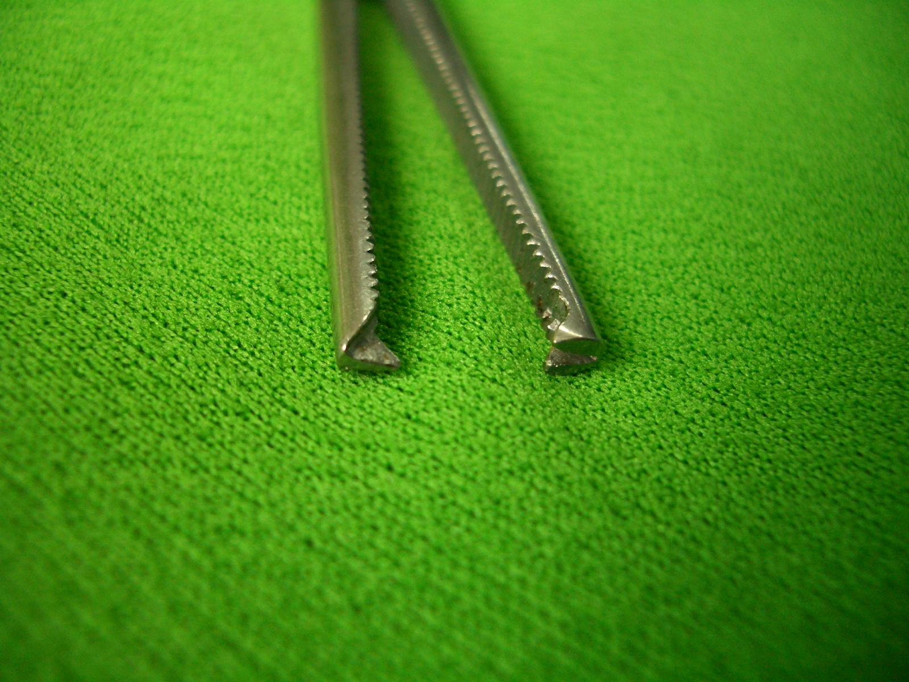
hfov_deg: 52.6
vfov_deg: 40.7
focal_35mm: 35
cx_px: 454
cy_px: 341
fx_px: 919
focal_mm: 5.8
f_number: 2.6
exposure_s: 1/80
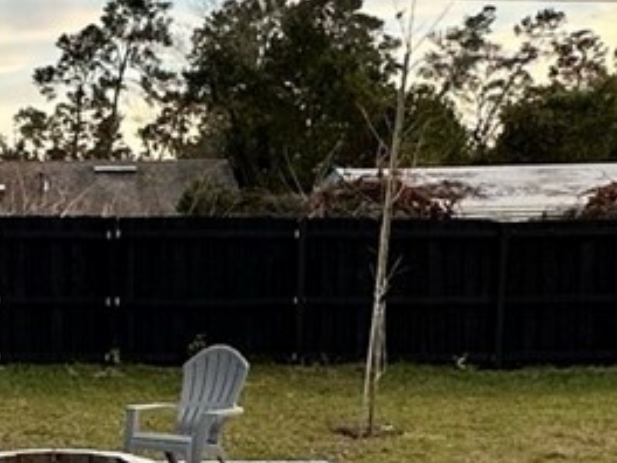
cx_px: -63
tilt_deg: -11.4
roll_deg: -0.1
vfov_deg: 16.8
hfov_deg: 21.8
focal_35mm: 85
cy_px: 503
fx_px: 1515
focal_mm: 2.22
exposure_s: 1/193
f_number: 2.2
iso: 40
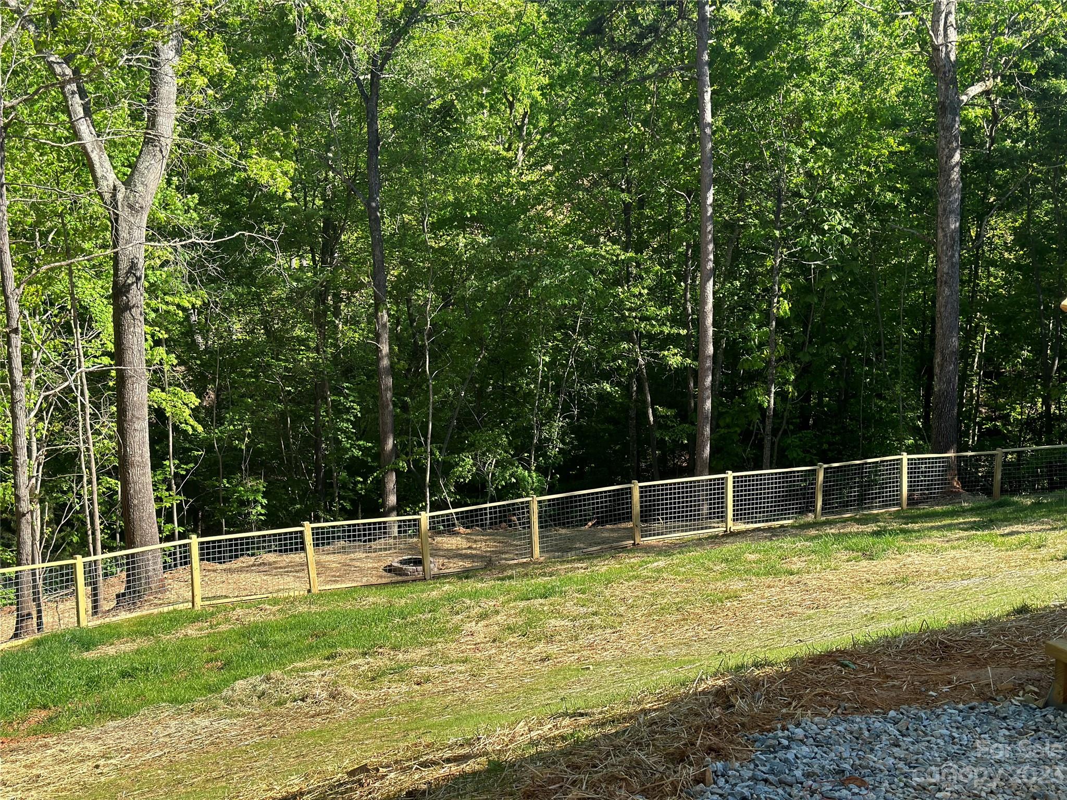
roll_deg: -1.0
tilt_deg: -11.6
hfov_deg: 39.7
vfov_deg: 30.3
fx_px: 1480
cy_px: 400
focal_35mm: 48
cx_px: 534
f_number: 1.78
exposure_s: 1/1613
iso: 80
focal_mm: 6.86
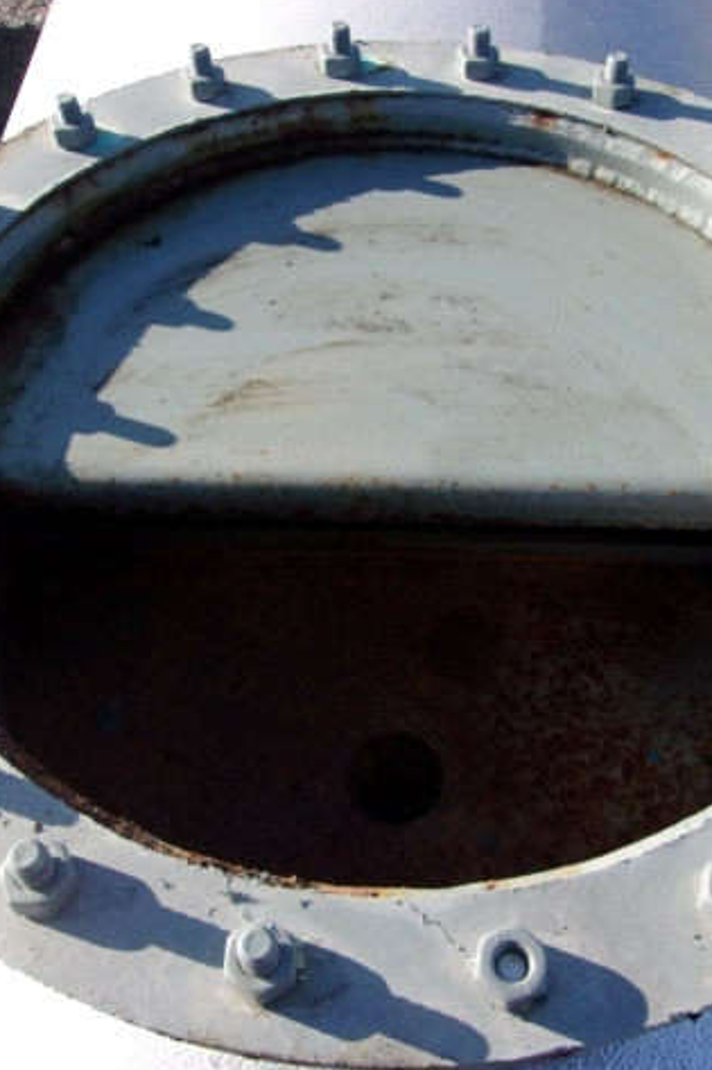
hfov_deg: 35.0
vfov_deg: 50.7
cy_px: 532
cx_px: 405
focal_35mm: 38
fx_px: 1128
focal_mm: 4.9
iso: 200
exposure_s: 1/105
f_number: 10.4
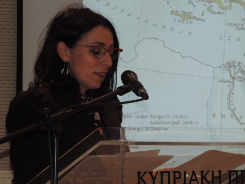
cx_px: 175
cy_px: 87
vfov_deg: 7.7
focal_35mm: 193
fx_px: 1366
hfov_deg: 10.2
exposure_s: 1/60
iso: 200
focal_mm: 17.8
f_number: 4.1
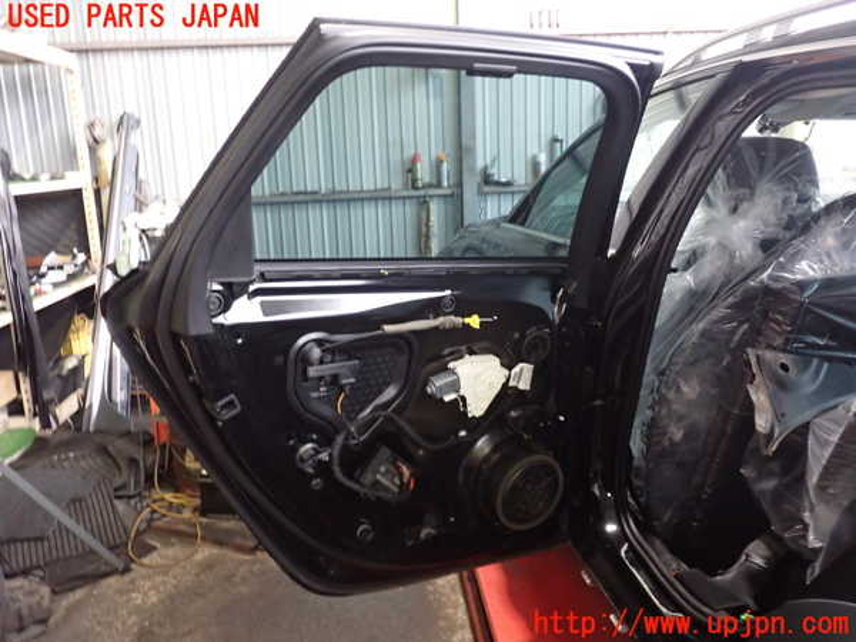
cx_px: 428
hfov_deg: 60.0
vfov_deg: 46.8
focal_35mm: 30
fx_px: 742
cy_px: 321
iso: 640
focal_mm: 5.4
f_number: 2.3
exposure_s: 1/30
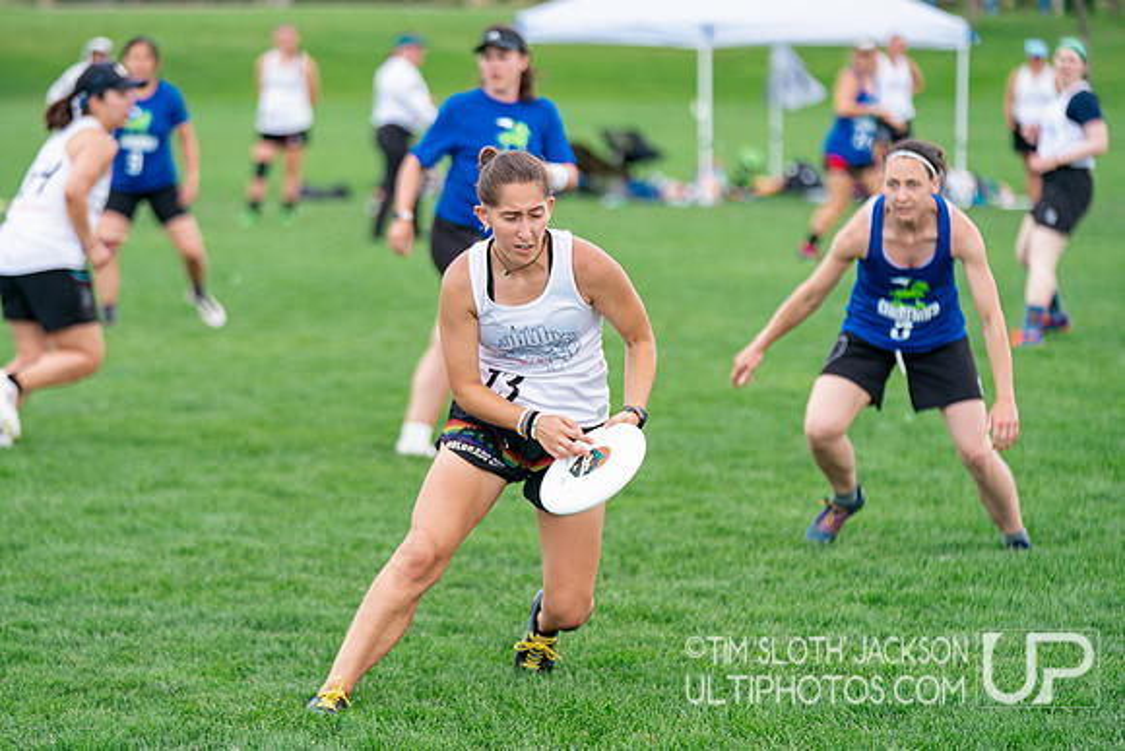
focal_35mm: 187
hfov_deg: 11.0
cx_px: 519
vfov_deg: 7.3
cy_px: 465
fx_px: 5858
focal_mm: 143
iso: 400
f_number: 2.8
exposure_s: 1/1600
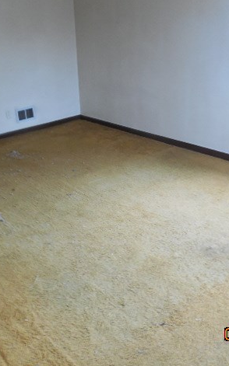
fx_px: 360
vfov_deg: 54.0
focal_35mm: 36
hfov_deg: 35.2
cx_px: 89
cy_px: 184
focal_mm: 4.5
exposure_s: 1/8
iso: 450
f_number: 3.3
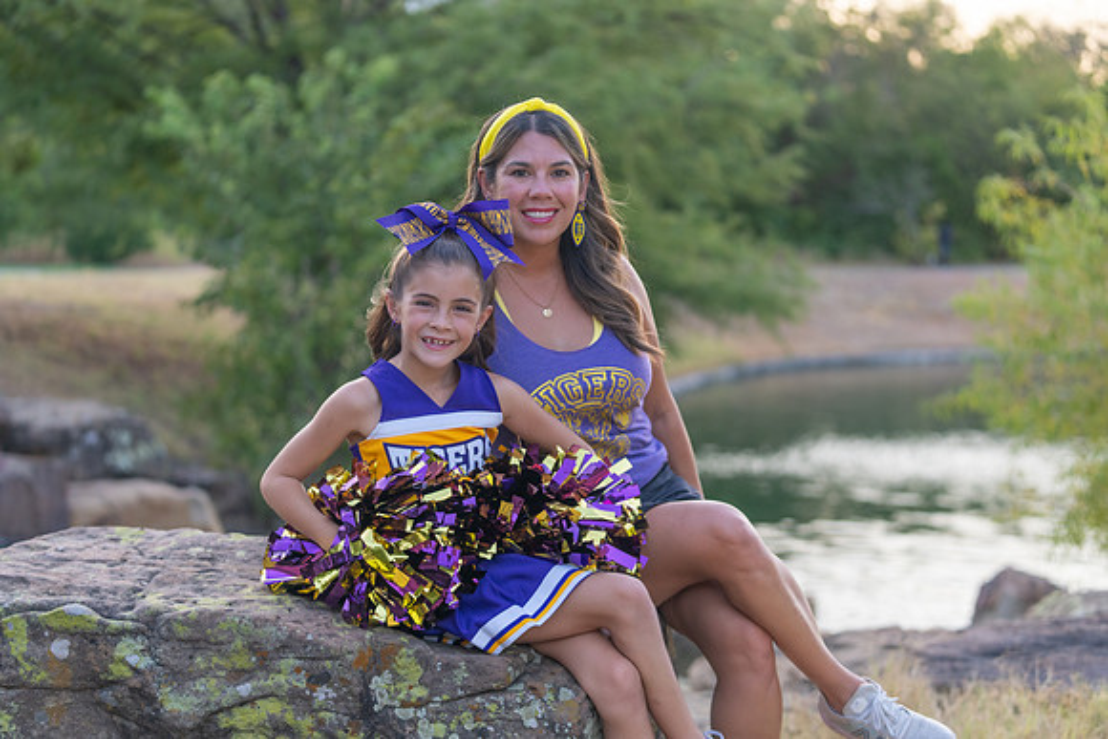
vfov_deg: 19.5
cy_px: 370
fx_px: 2155
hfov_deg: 28.8
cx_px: 554
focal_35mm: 70
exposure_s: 1/320
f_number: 2.8
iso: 400
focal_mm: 70
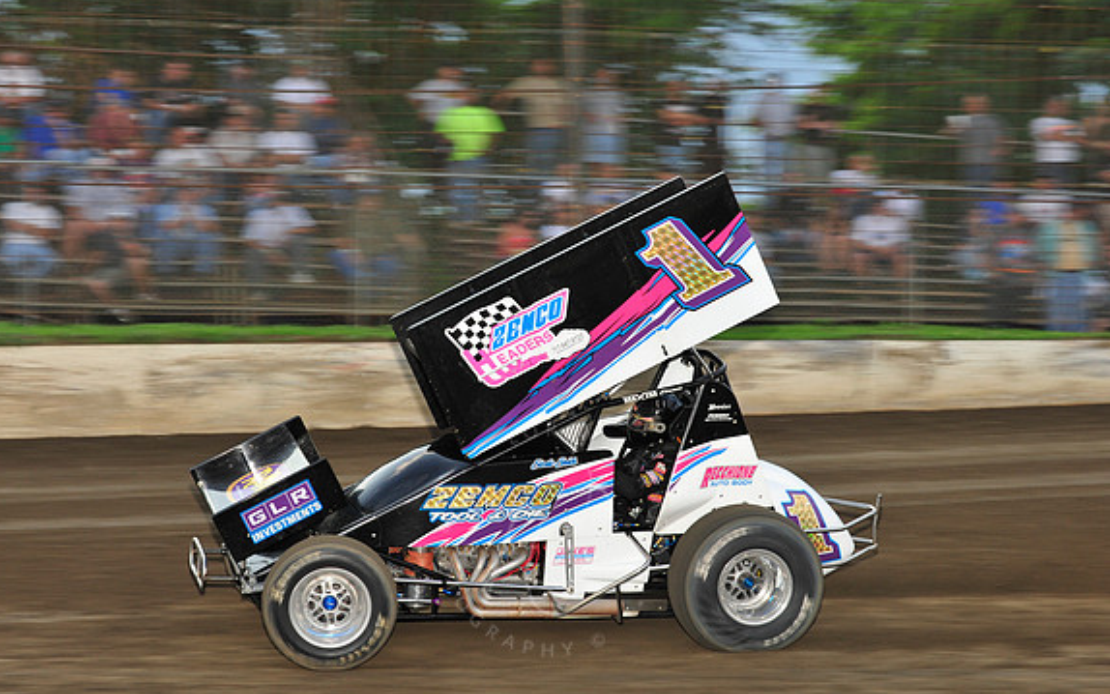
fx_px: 3268
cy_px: 361
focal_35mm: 108
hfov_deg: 19.3
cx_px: 551
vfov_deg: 12.1
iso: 640
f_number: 7.1
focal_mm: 105
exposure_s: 1/320
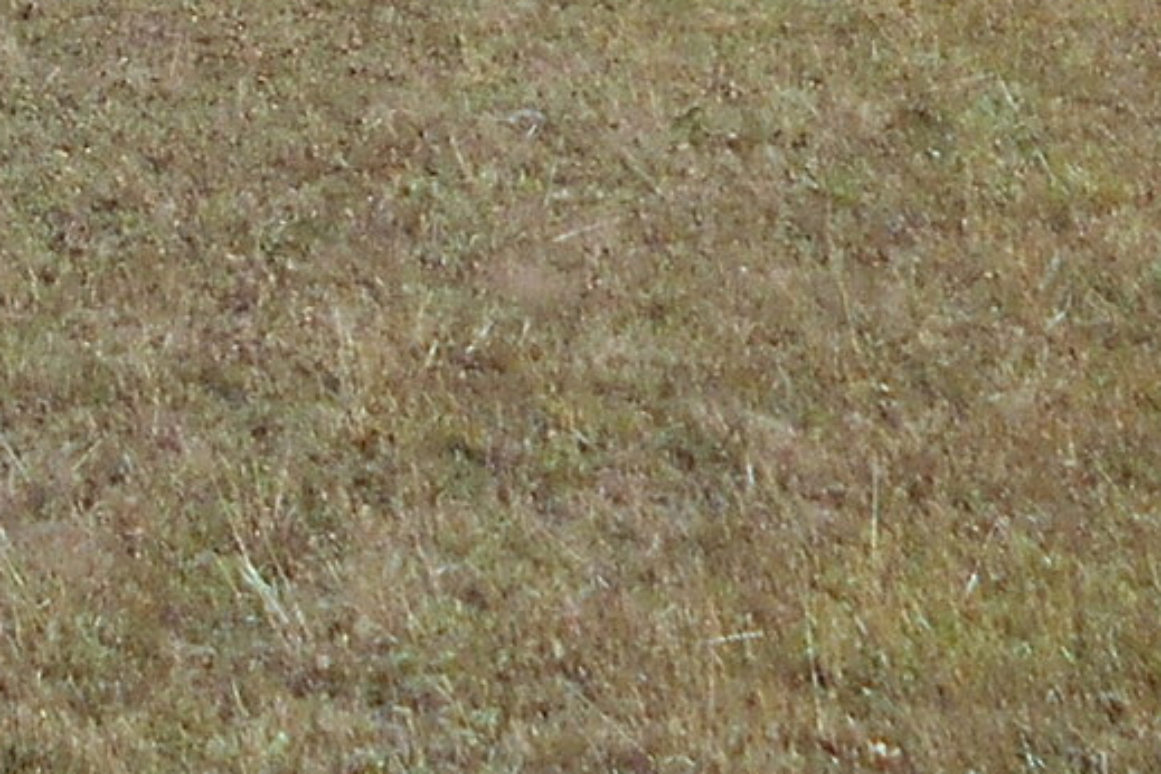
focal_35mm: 160
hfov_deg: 12.5
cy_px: -857
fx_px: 5160
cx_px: -242
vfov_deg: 8.1
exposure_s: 1/640
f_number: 3.2
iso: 80
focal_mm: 4.6
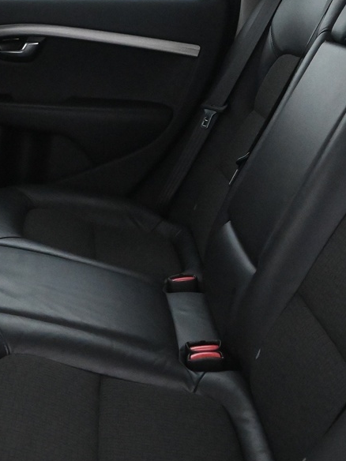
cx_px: 73
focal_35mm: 64
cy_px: 203
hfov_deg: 22.6
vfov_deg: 30.2
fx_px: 853
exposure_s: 1/50
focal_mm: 16
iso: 6400
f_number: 4.5
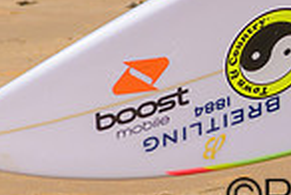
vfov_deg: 0.6
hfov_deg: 0.9
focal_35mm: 2290
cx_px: 330
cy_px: 10
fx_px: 18548
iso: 640
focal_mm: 420
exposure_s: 1/1250
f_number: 11
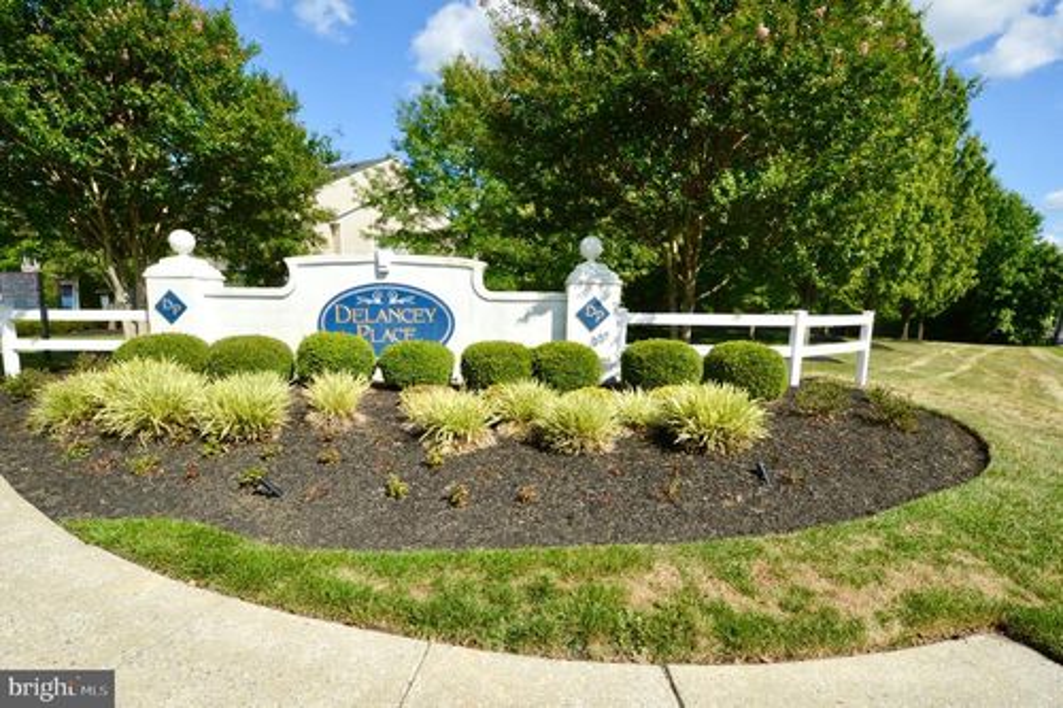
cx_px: 532
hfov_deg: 100.4
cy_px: 354
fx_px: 443
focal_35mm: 15
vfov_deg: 77.3
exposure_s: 1/200
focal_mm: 10
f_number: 9
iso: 100
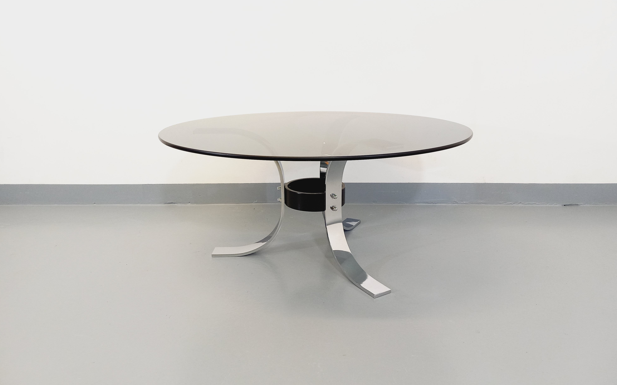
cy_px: 168
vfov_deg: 45.9
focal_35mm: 27
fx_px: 454
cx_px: 308
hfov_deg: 68.4
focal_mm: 4.65
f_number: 1.8
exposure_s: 1/49
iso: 200
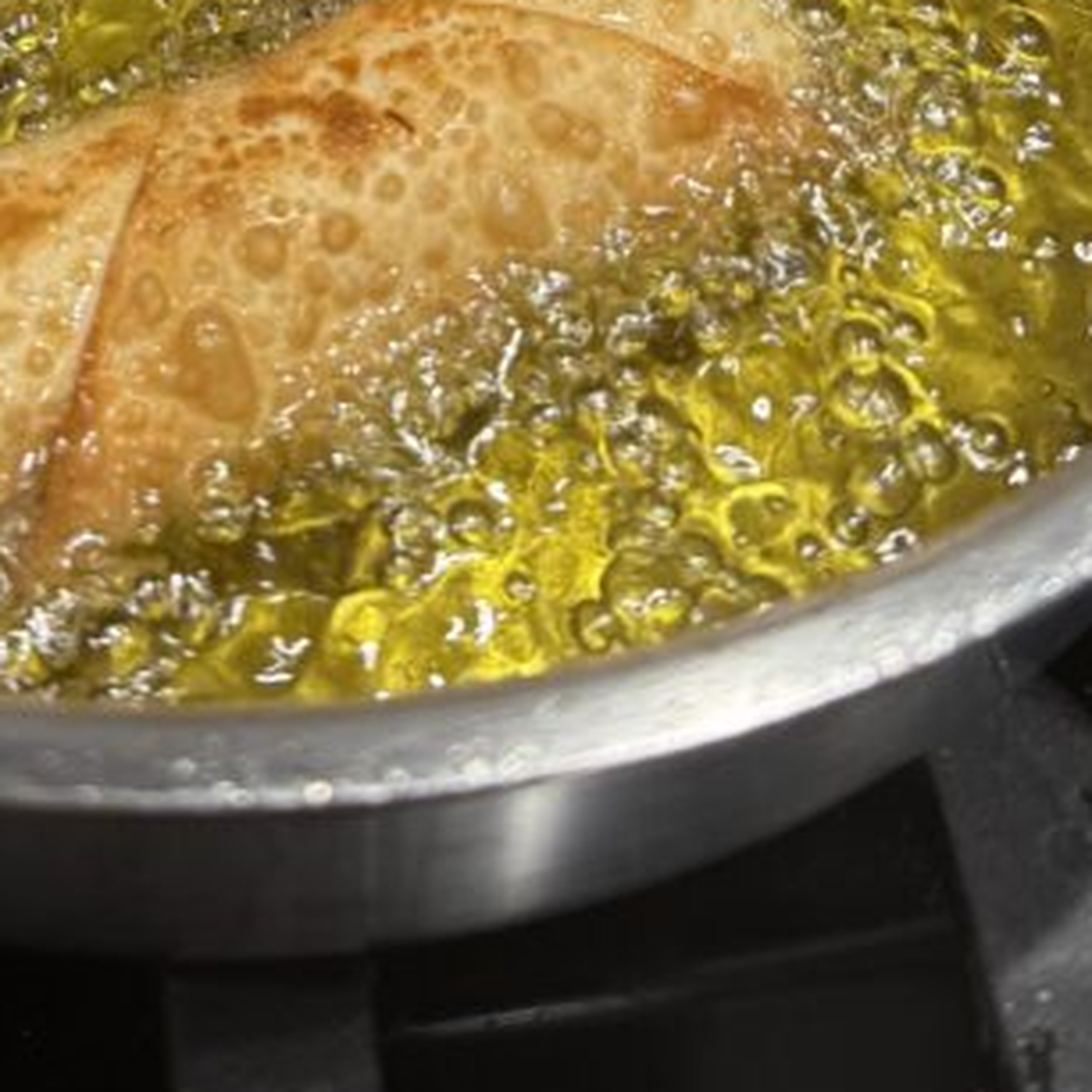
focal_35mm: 71
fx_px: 2534
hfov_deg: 24.1
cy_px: -625
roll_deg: +1.4
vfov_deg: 20.3
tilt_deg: -43.8
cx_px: 275
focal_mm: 6.76
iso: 200
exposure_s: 1/120
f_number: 1.78
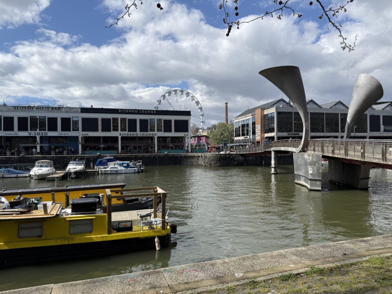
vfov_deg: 56.8
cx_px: 196
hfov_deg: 71.6
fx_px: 272
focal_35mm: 24
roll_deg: +0.8
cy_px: 147
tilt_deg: +0.1
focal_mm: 6.76
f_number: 1.78
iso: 80
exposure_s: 1/5319
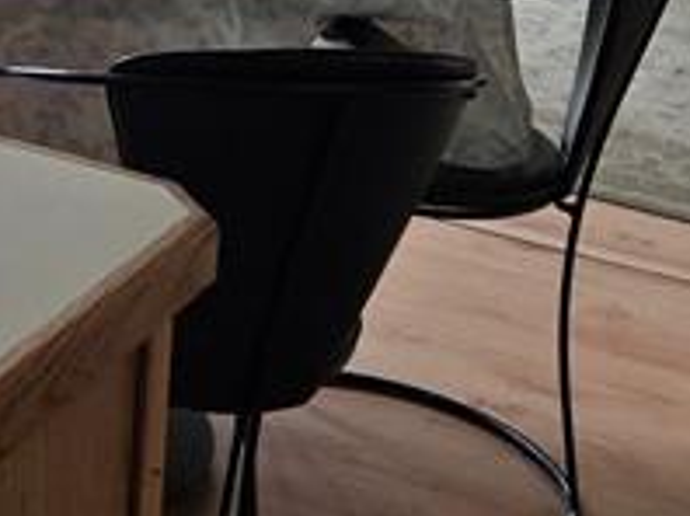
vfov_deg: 11.6
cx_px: -174
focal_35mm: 119
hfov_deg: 15.8
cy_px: -373
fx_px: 2369
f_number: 1.8
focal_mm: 5.4
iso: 125
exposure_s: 1/180
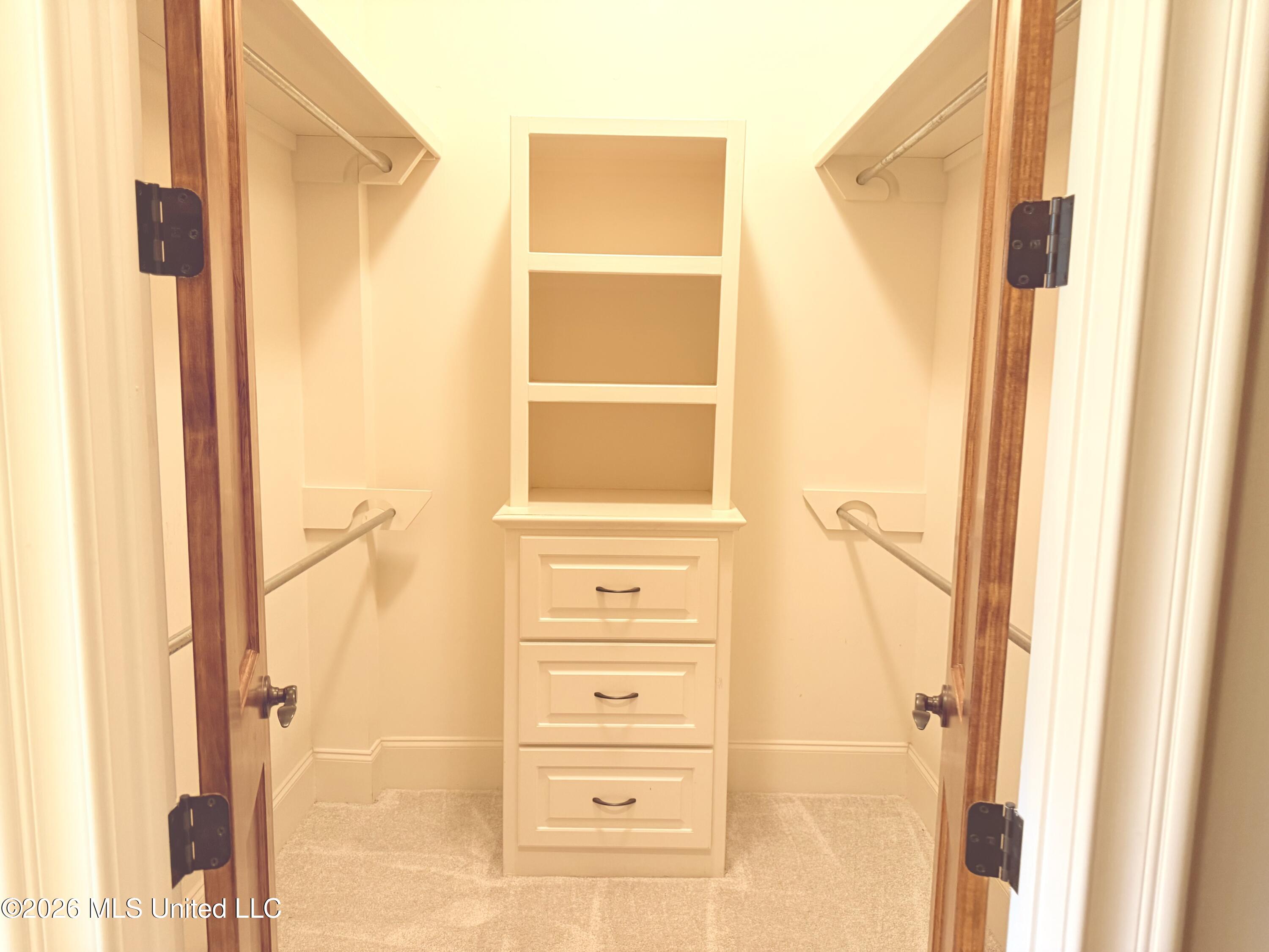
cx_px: 634
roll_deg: -1.4
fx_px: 880
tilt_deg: -7.7
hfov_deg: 71.6
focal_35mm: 24
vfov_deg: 56.8
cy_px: 476
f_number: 1.78
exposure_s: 1/60
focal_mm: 6.76
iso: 250
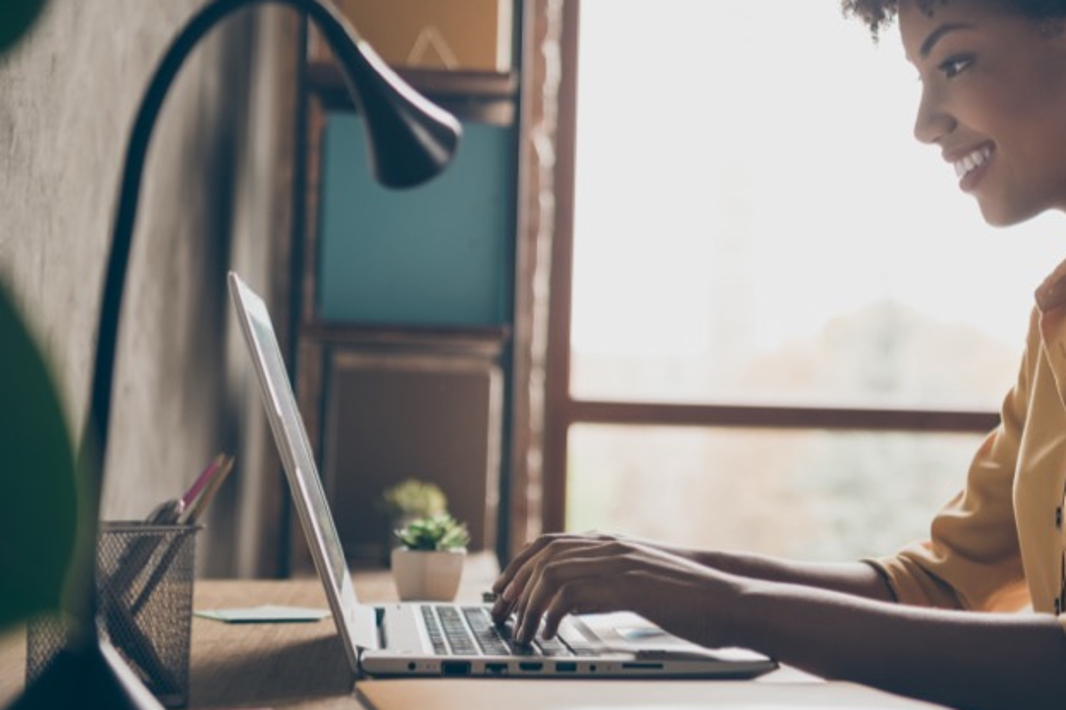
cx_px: 691
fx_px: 2279
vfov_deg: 17.7
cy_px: 286
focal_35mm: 77
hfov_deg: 26.2
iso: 160
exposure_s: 1/20
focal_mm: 48
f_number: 2.8
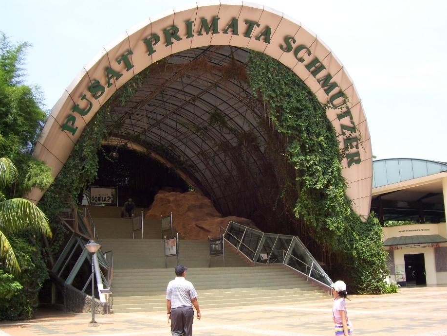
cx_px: 230
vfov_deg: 36.0
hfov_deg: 46.7
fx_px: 517
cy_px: 185
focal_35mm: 40
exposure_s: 1/250
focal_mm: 6
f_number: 4.8
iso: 80
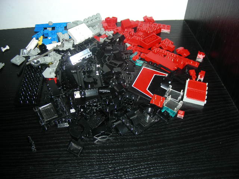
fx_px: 262
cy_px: 90
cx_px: 120
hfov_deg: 49.0
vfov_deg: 37.7
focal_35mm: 38
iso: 50
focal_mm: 6.3
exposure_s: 1/60
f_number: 3.5
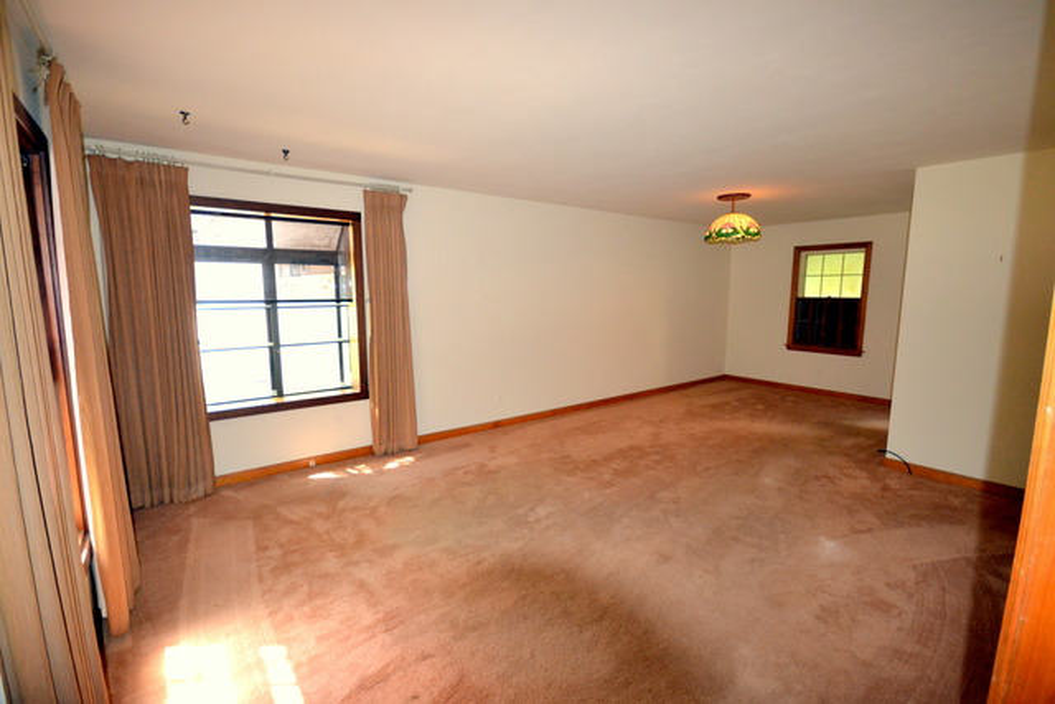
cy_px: 352
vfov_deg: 77.4
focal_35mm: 15
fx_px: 440
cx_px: 528
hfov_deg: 100.4
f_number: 4
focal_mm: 10
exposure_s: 1/60
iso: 1800
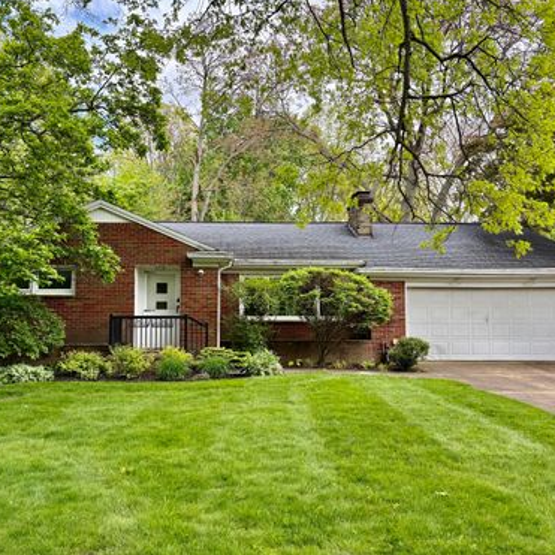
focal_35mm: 31
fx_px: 562
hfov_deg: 52.5
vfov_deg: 52.5
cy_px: 276
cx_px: 260
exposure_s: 1/673
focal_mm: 5.96
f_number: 1.6
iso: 64
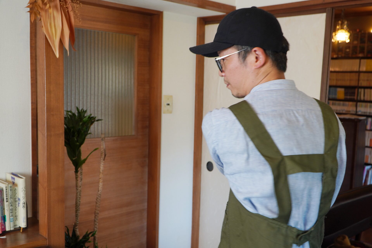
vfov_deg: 40.0
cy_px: 124
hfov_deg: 57.2
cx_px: 186
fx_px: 341
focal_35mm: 33
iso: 160
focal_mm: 22
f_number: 4.5
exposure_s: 1/40
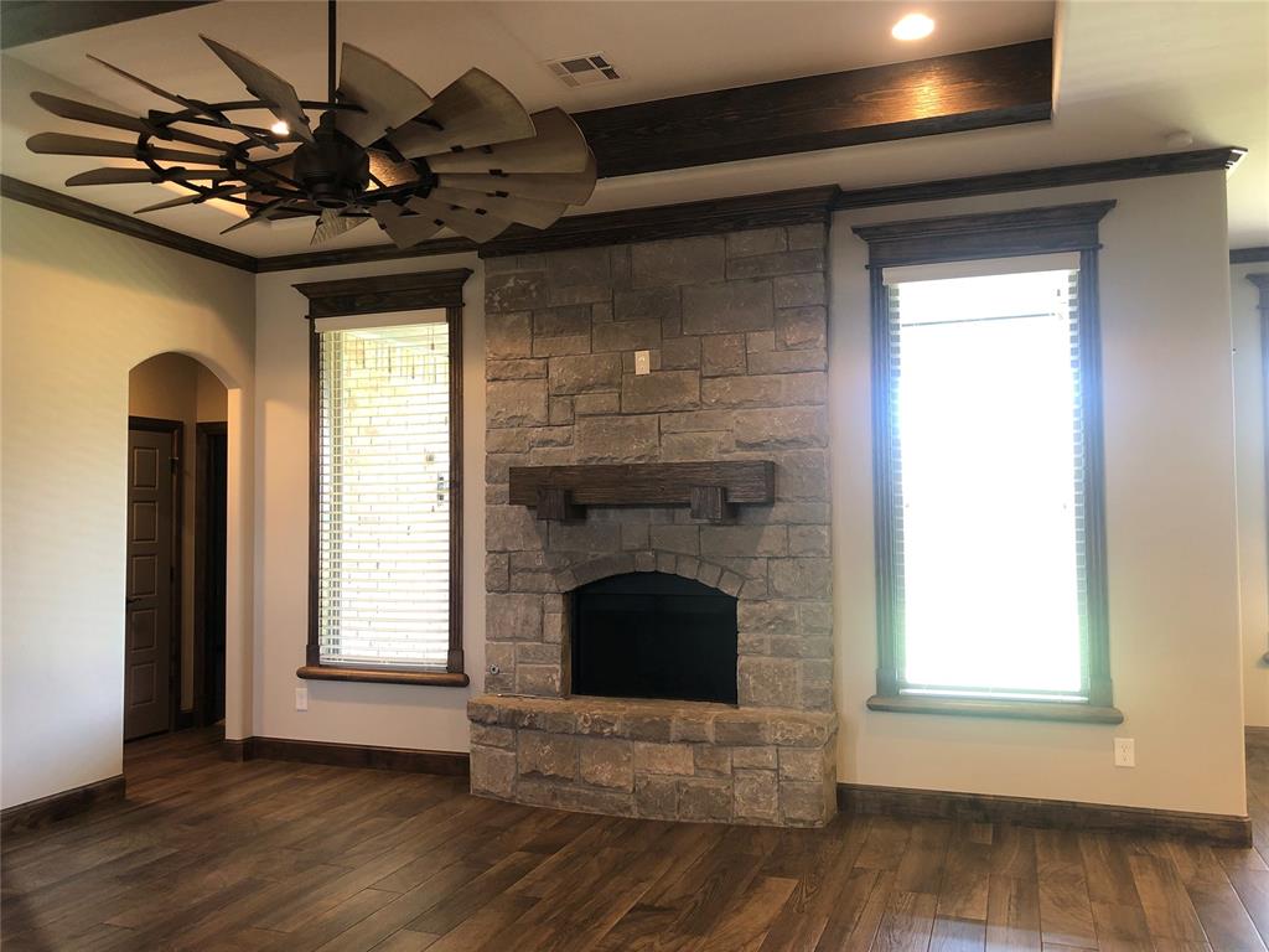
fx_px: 1026
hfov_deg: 63.4
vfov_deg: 49.7
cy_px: 476
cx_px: 634
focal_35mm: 28
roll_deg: +0.7
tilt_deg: +2.9
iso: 50
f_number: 1.8
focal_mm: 3.99
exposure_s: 1/15
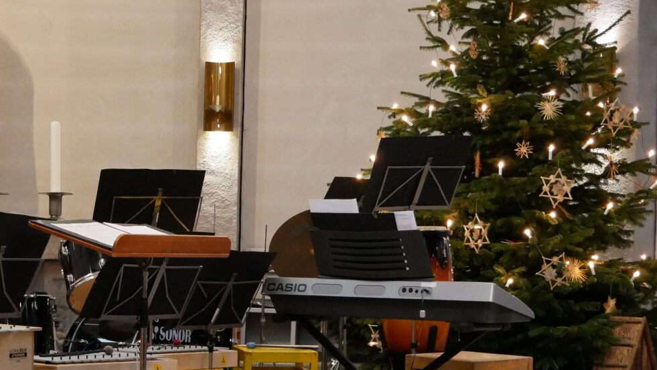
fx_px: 1394
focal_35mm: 80
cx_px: 121
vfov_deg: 15.1
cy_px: 266
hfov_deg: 26.0
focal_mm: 20
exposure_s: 1/50
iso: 3200
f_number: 4.1
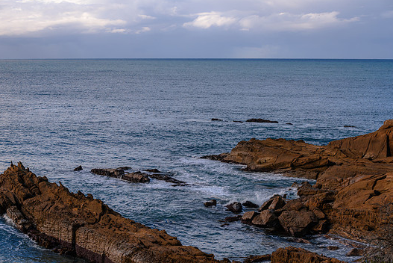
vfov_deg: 17.7
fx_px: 841
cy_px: 136
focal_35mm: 77
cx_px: 184
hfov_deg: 26.3
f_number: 6.3
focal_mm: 70
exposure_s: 1/1600
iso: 400
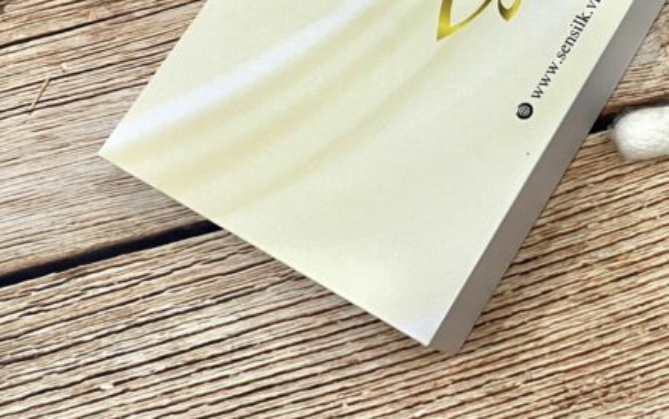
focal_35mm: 64
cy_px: 33
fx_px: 1167
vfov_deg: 19.9
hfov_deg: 29.0
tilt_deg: -70.5
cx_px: 730
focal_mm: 4.25
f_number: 1.8
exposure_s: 1/50
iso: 80
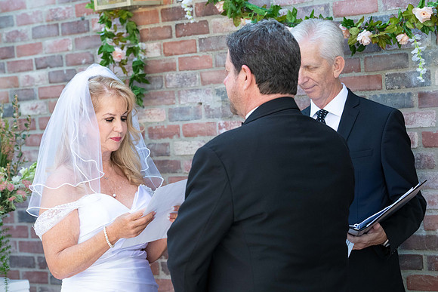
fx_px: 1156
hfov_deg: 21.5
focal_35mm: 95
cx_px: 219
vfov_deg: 14.4
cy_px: 146
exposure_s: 1/640
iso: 1250
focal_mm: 95
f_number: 5.6
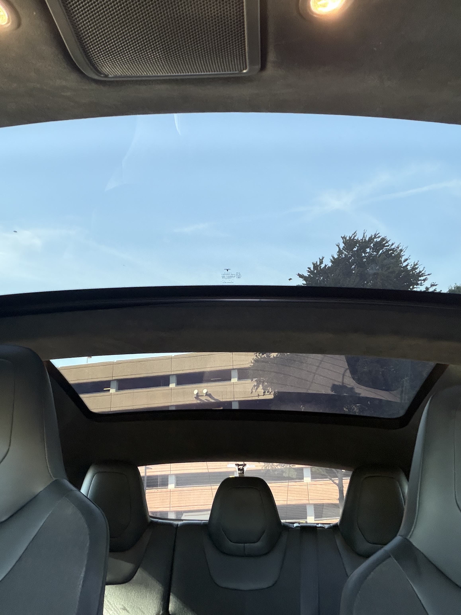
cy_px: 308
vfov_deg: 60.0
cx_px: 230
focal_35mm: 30
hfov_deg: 46.8
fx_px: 533
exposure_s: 1/40
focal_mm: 2.71
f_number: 1.9
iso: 320
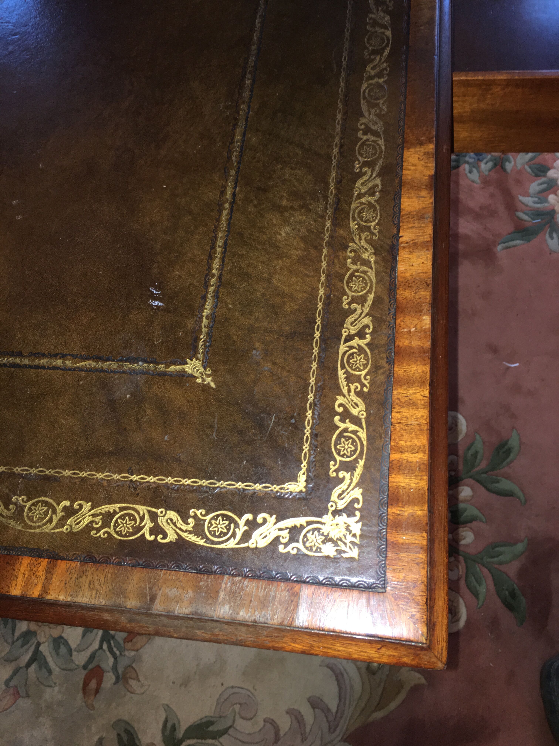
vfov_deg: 61.7
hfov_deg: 48.2
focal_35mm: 29
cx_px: 280
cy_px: 373
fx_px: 624
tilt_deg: -63.9
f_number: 2.2
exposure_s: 1/17
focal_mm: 4.15
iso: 64
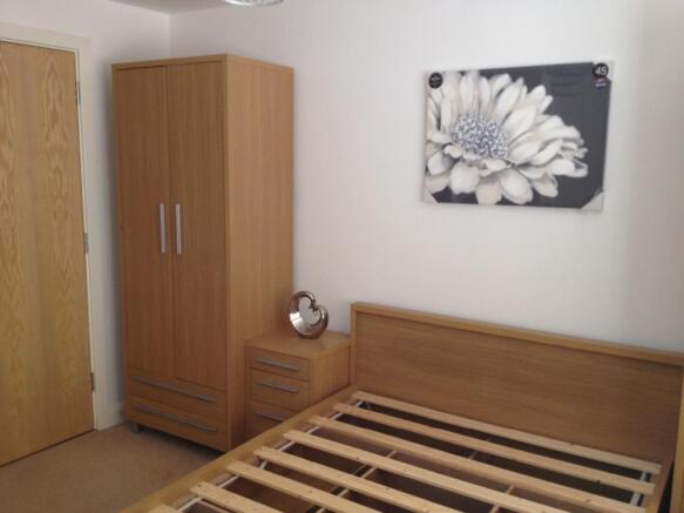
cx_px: 342
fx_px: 691
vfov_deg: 40.7
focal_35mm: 35
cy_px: 256
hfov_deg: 52.6
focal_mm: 4.28
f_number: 2.4
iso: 80
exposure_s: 1/20
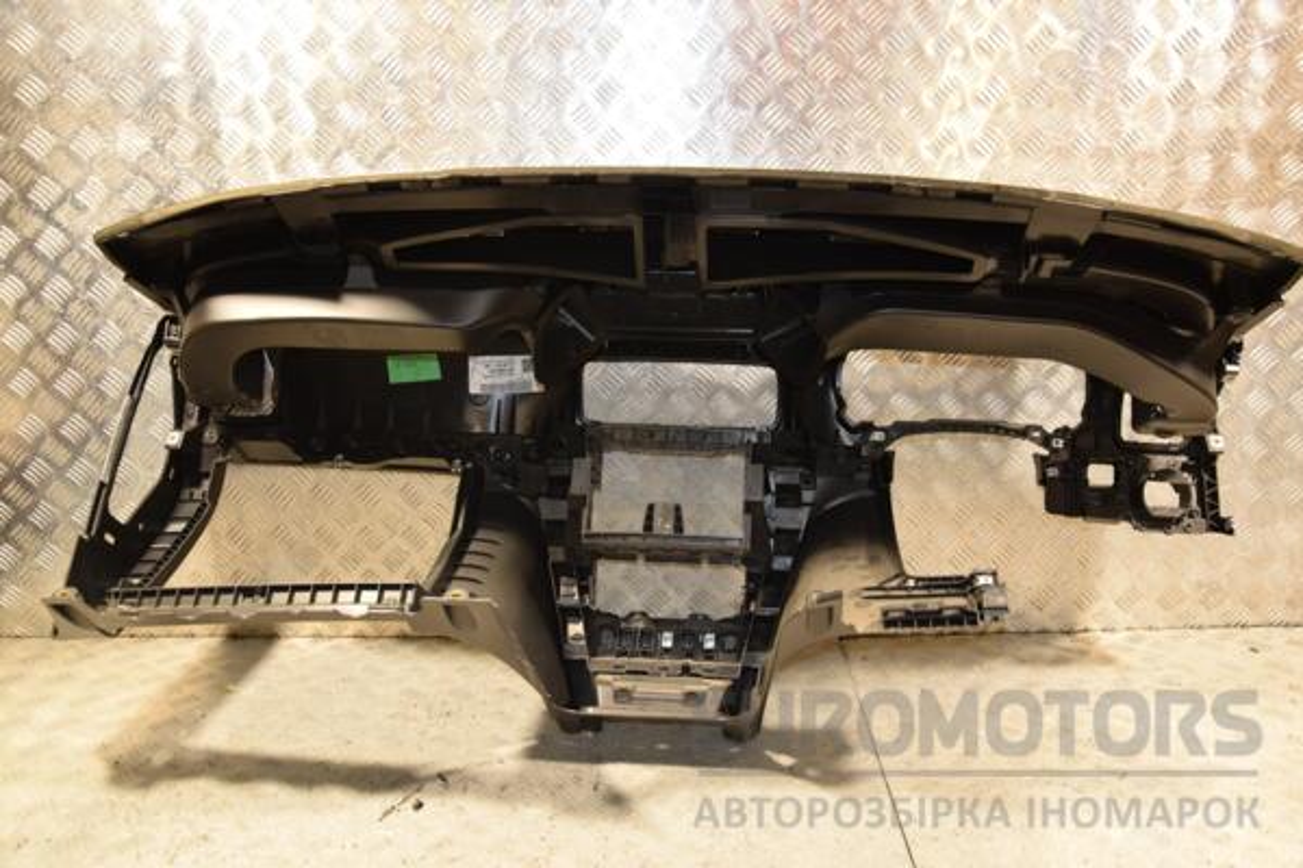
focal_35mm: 33
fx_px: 1194
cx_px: 652
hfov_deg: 57.2
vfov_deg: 40.0
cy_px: 434
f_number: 5
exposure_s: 1/125
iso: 800
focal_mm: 22
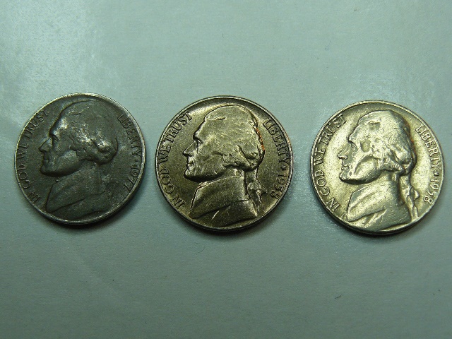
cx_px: 226
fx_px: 627
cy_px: 170
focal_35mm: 48
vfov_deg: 30.3
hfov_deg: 39.7
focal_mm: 6
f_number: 2.8
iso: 100
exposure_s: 1/100
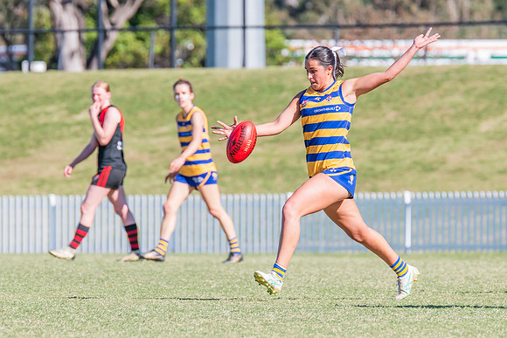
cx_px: 290
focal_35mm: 621
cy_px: 152
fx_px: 8749
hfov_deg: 3.3
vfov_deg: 2.2
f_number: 9
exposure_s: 1/1250
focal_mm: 420
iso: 800
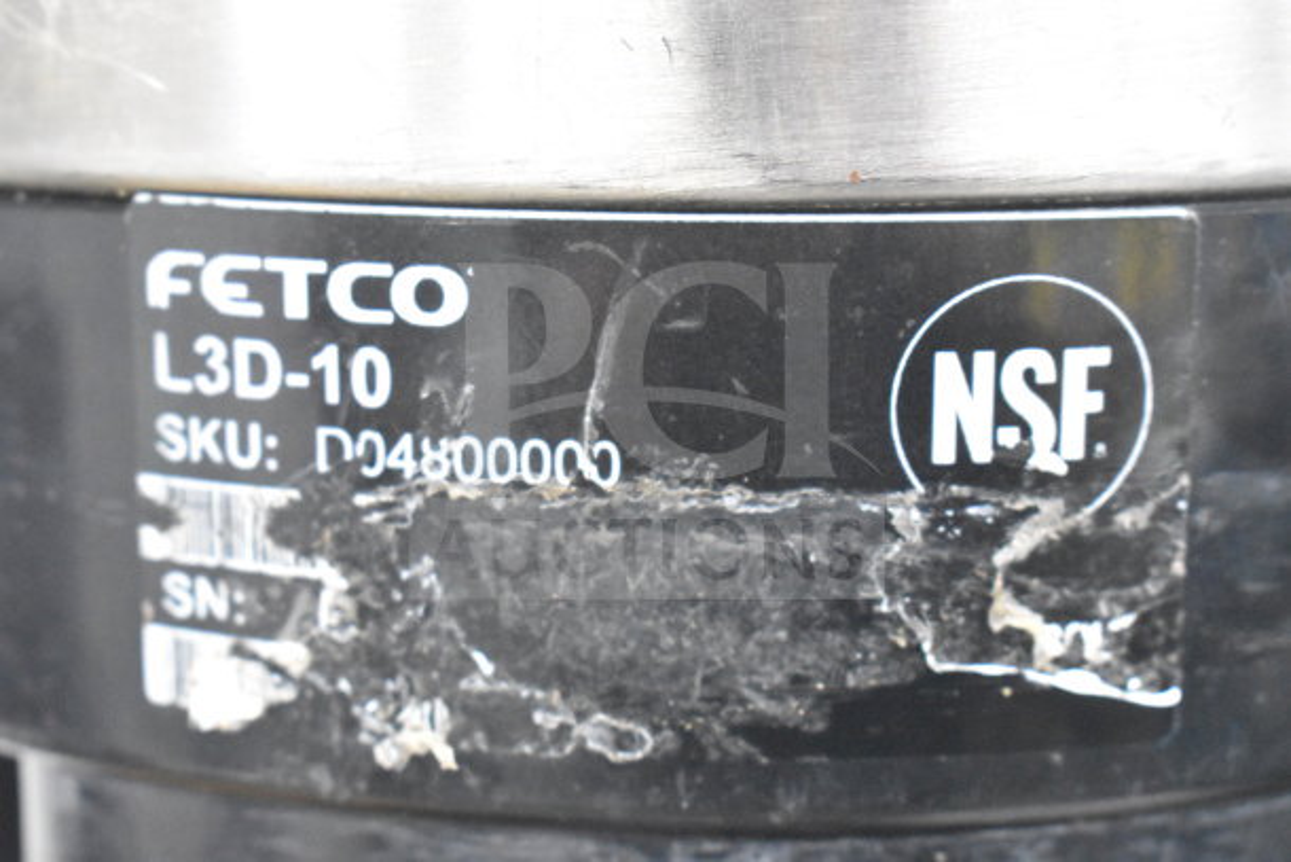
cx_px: 646
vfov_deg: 18.9
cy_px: 431
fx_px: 2582
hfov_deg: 28.1
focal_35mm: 72
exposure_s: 1/80
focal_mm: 48
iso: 10000
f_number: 5.3
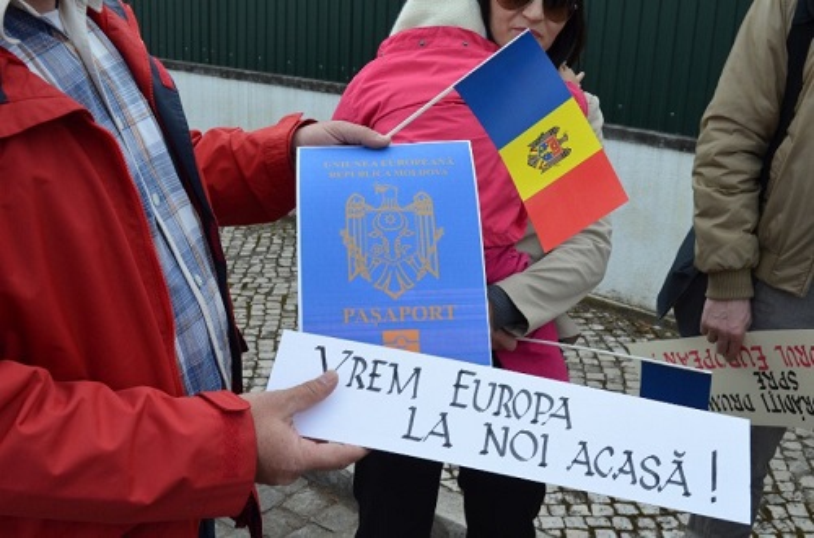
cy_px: 269
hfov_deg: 49.7
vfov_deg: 34.0
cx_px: 407
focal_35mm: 39
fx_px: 879
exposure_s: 1/500
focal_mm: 26
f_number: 11
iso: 500
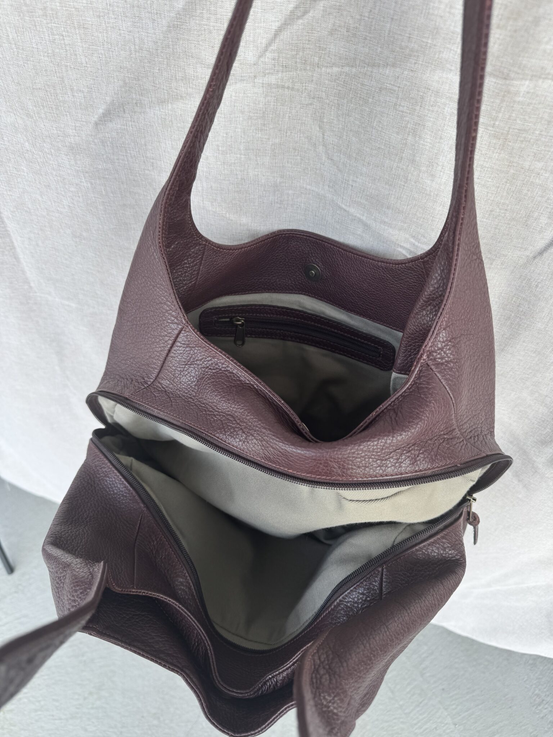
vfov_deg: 71.6
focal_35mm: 24
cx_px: 276
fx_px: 511
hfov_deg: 56.8
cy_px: 368
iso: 64
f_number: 1.78
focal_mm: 6.76
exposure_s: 1/249
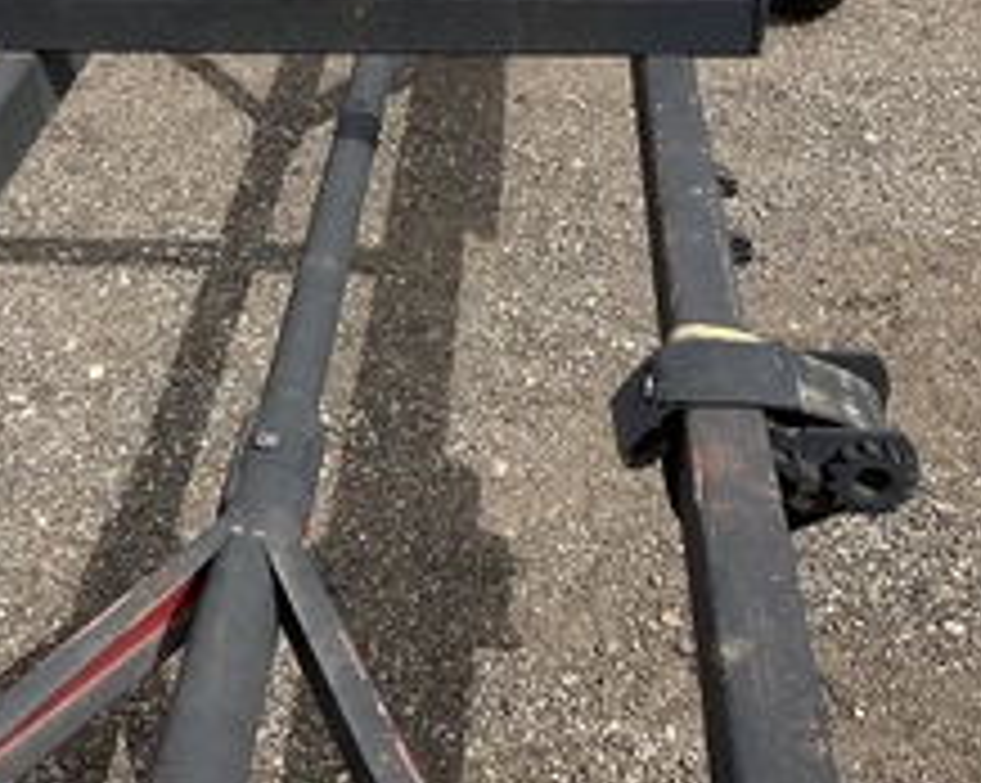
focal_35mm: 52
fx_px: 1508
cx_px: 410
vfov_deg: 28.5
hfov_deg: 35.9
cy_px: 166
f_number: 1.8
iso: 25
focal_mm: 3
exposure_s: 1/997
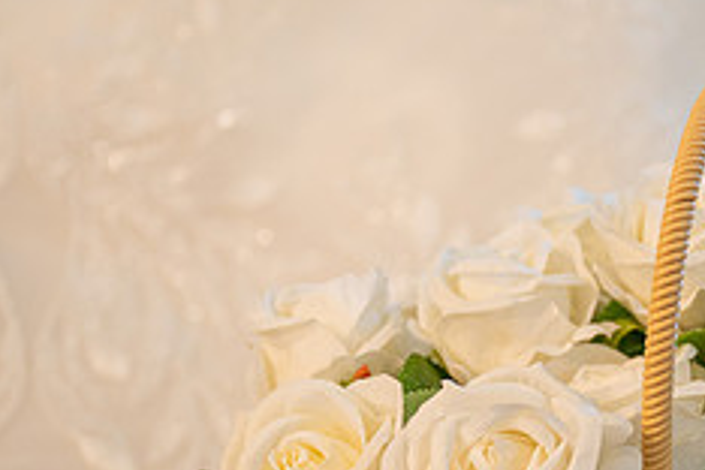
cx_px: 645
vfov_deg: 10.1
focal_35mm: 134
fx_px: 2624
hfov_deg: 15.1
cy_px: 571
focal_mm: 54
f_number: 3.2
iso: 800
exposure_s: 1/80
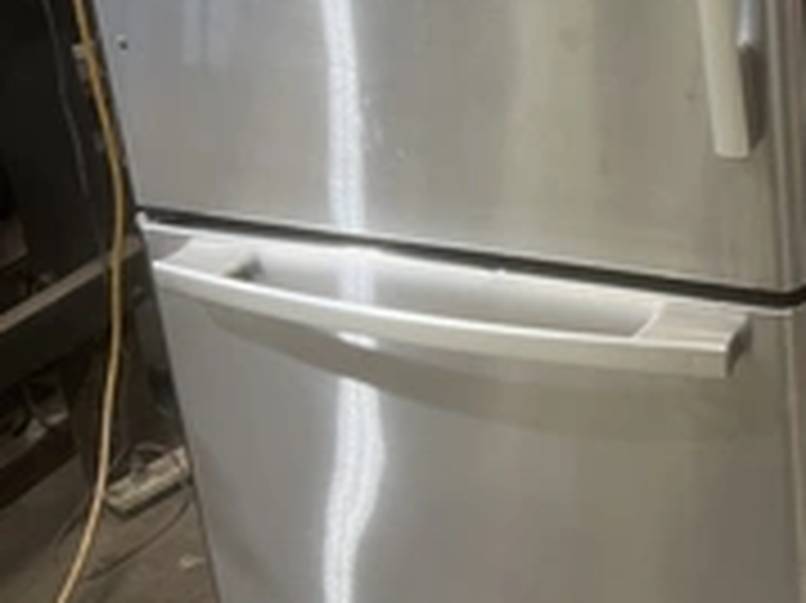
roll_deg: +3.8
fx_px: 1350
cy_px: 14
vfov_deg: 24.2
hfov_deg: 31.0
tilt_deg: -16.3
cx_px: 792
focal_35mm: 58
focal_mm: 5.1
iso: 160
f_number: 1.6
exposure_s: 1/60
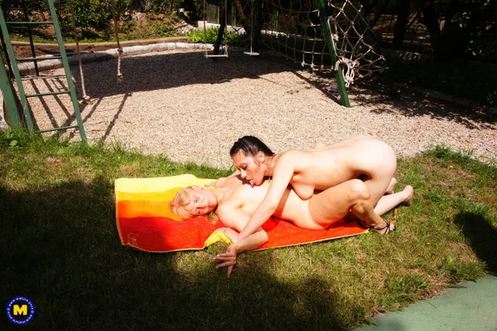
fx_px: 331
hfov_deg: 73.7
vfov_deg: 53.1
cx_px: 248
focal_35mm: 24
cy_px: 166
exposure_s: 1/350
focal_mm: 24
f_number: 11
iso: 400
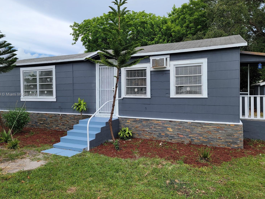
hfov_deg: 67.2
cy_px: 95
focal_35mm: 26
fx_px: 199
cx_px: 124
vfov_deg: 53.0
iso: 16
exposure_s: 1/606
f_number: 1.8
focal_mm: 6.7
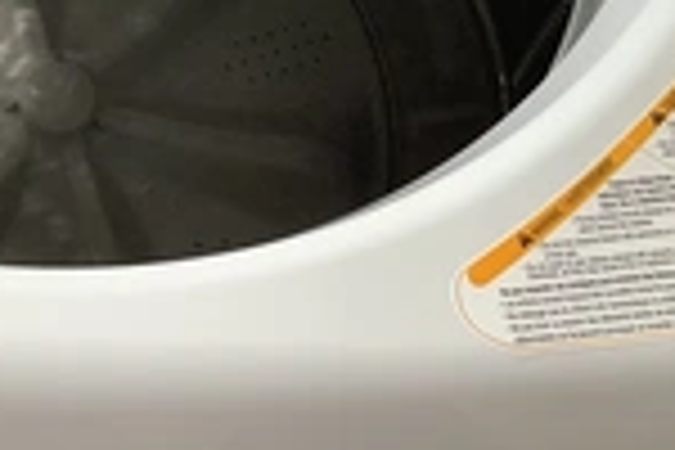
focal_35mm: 86
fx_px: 1612
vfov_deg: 14.8
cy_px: -212
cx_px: 40
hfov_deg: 22.9
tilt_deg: -60.1
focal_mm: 3.3
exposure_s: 1/120
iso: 64
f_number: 2.4
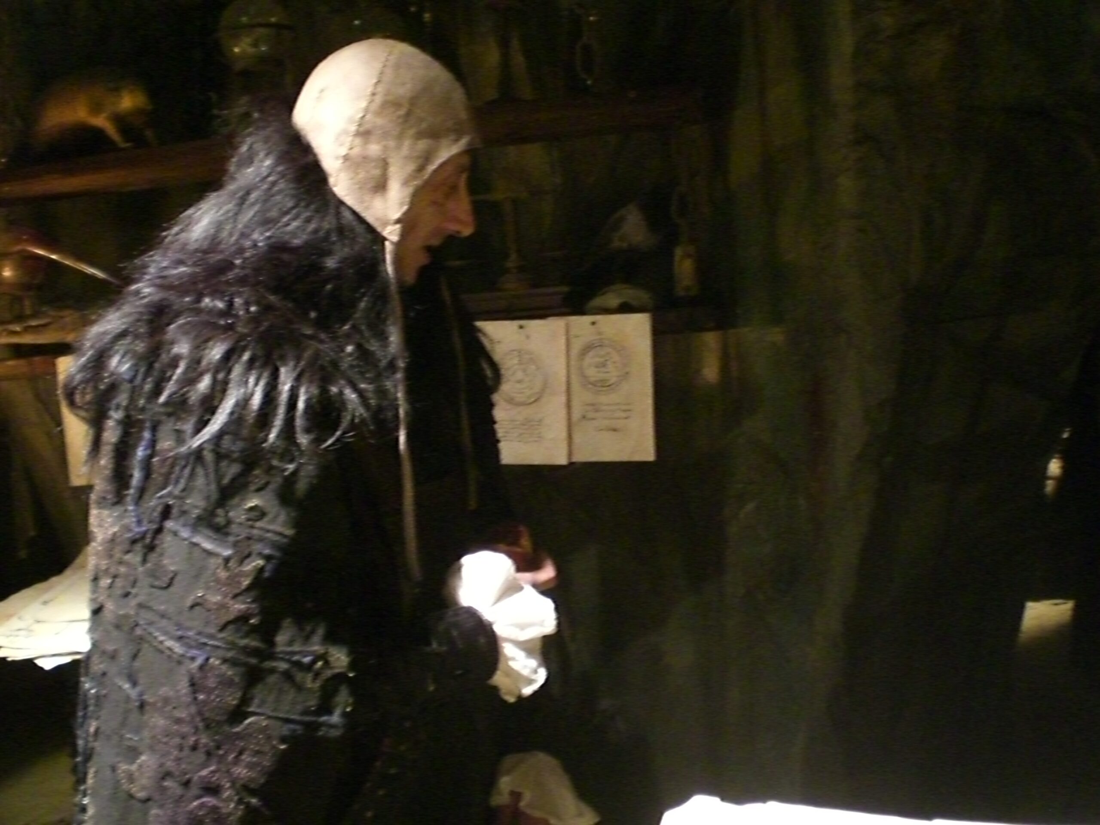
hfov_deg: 49.0
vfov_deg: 37.7
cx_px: 550
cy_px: 412
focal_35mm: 38
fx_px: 1208
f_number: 3.1
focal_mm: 6.3
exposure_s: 1/15
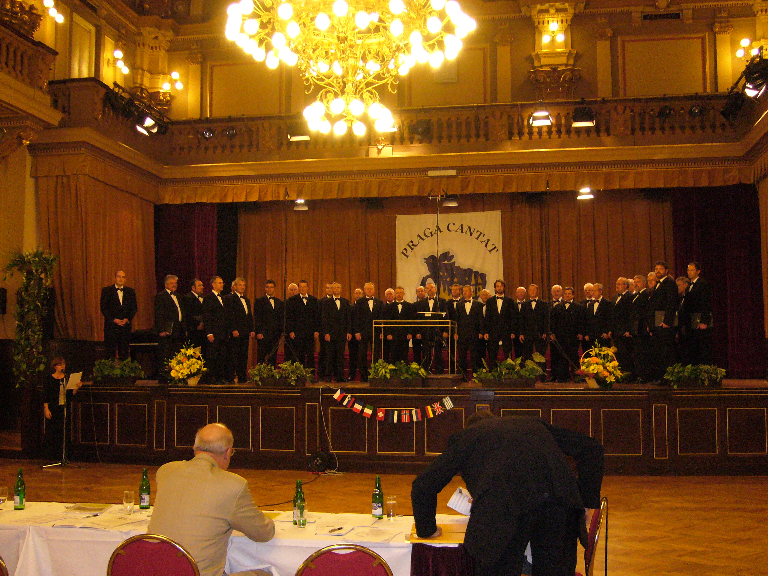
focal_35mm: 40
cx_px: 384
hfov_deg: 46.8
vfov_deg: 36.0
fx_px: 887
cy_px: 288
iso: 400
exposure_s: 1/60
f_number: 3
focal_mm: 6.6
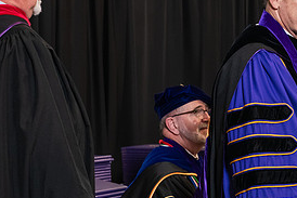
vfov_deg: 9.3
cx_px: 311
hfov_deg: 13.6
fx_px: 1222
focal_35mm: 148
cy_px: 69
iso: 2000
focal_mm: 70
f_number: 5
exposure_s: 1/125
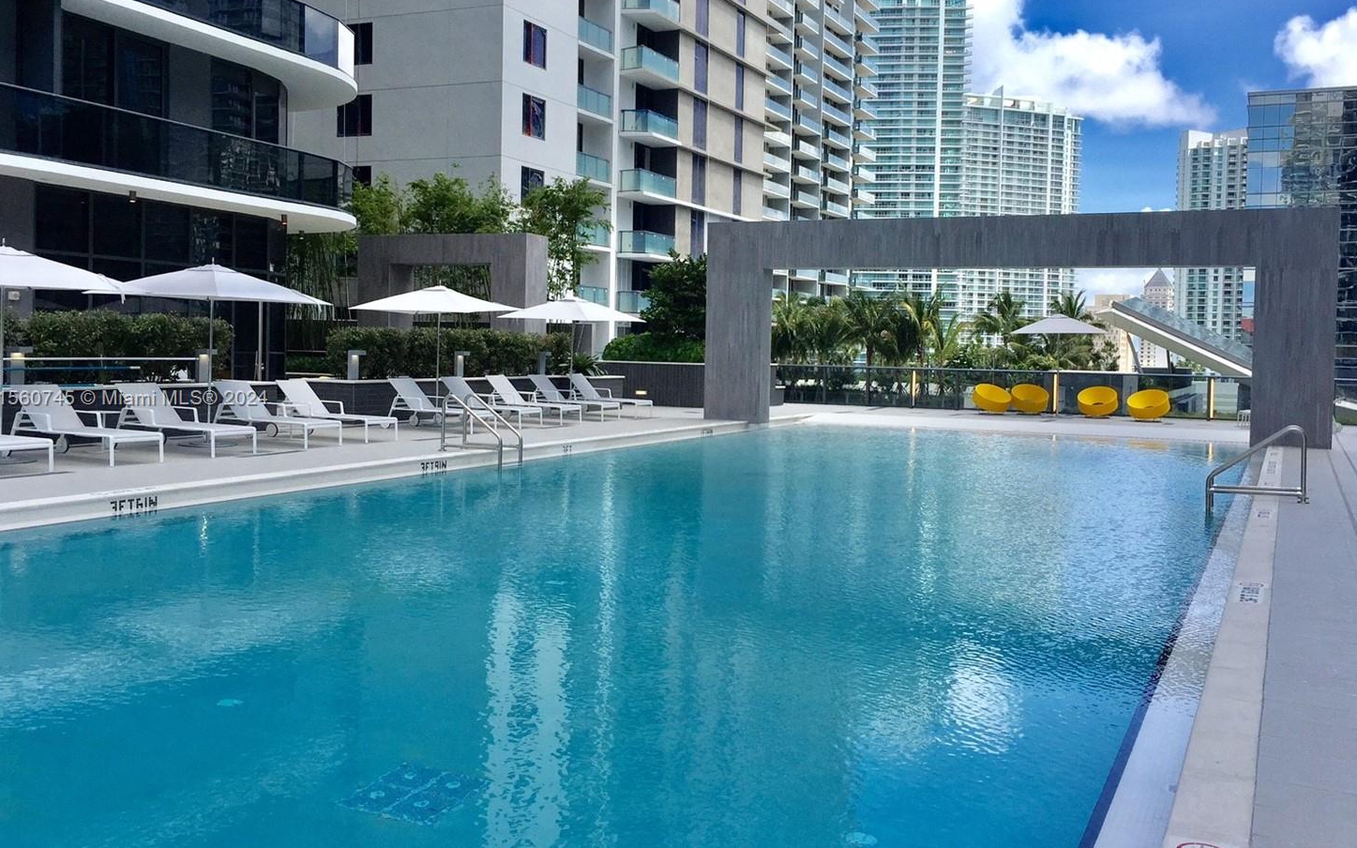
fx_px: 1257
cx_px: 718
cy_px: 400
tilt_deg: -1.5
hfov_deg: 56.7
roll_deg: -2.6
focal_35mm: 34
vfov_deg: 37.3
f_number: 2.2
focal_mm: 4.15
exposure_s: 1/1582
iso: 32
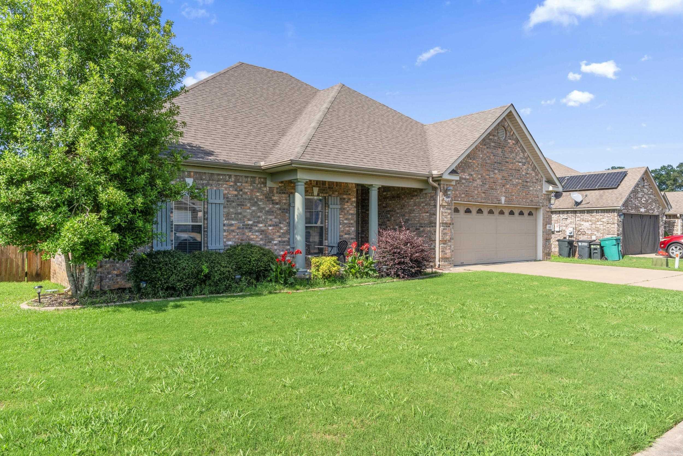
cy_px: 228
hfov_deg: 74.8
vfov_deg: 54.0
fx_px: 447
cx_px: 342
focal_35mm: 24
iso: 200
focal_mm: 15.7
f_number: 9
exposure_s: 1/250
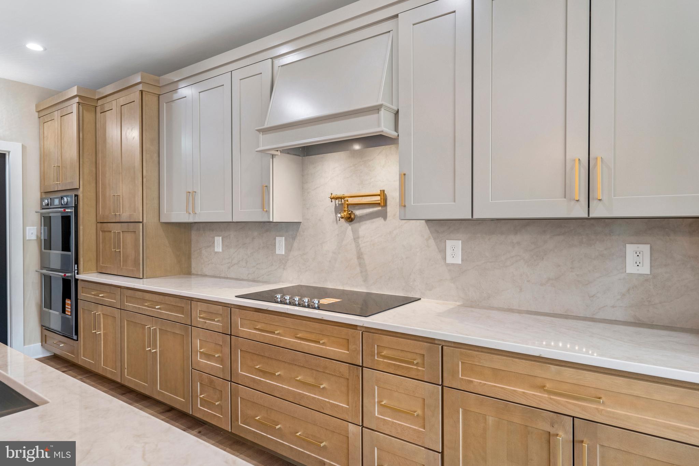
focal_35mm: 20
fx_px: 388
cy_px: 233
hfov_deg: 84.0
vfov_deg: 61.9
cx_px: 350
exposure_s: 1/5
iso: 640
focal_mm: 20
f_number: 8
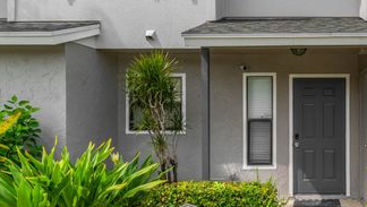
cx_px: 323
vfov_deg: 37.8
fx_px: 302
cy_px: 115
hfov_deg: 55.2
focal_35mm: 31
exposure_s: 1/160
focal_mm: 10
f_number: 8
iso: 160
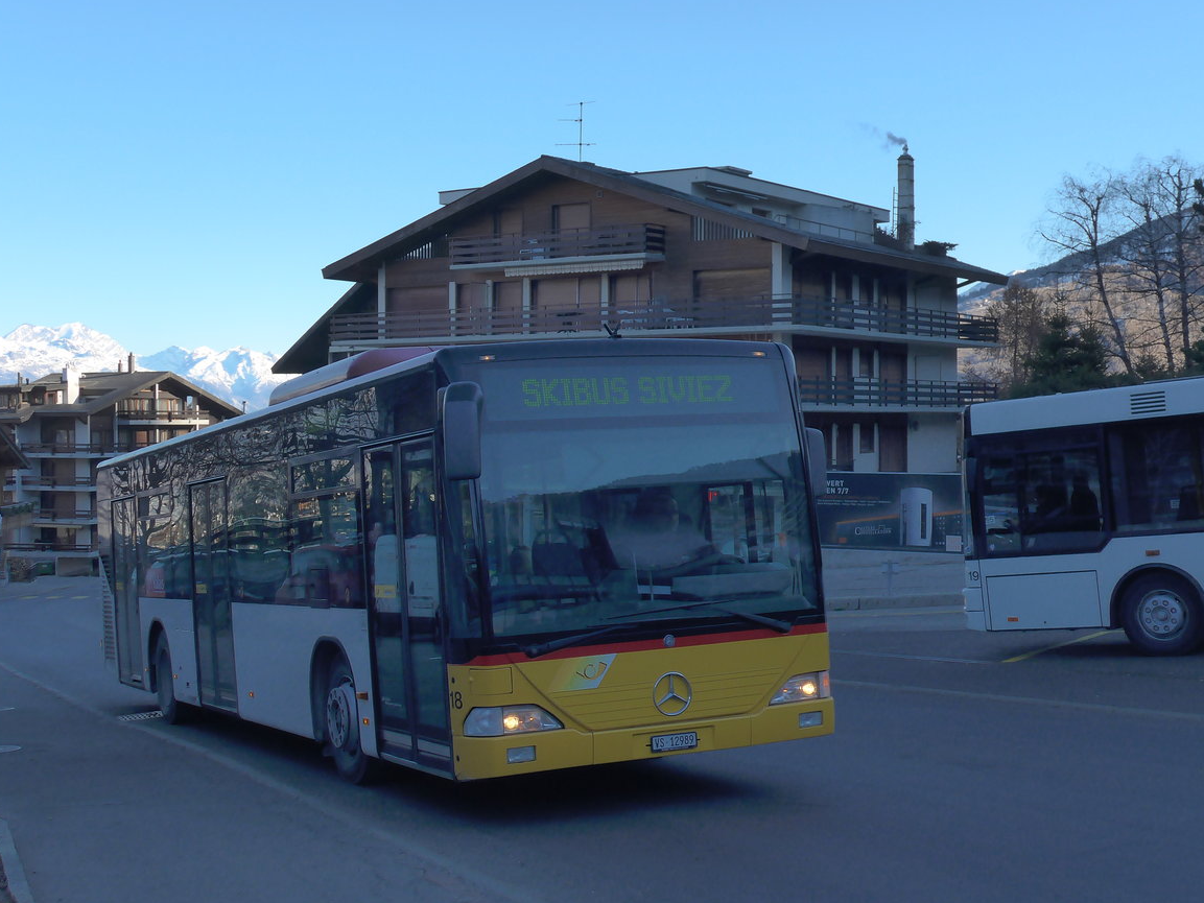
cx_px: 579
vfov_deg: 28.6
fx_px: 1774
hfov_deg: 37.5
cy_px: 448
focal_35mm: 51
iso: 160
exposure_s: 1/640
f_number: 3.2
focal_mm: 10.1
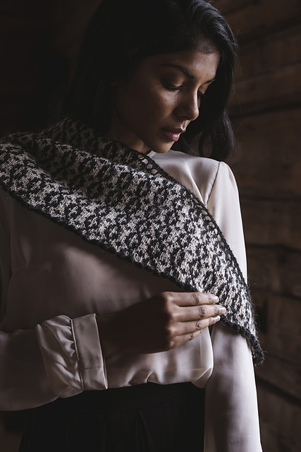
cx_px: 150
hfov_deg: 27.0
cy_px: 226
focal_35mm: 50
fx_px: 627
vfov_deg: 39.6
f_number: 4
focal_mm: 50
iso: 800
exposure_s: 1/125
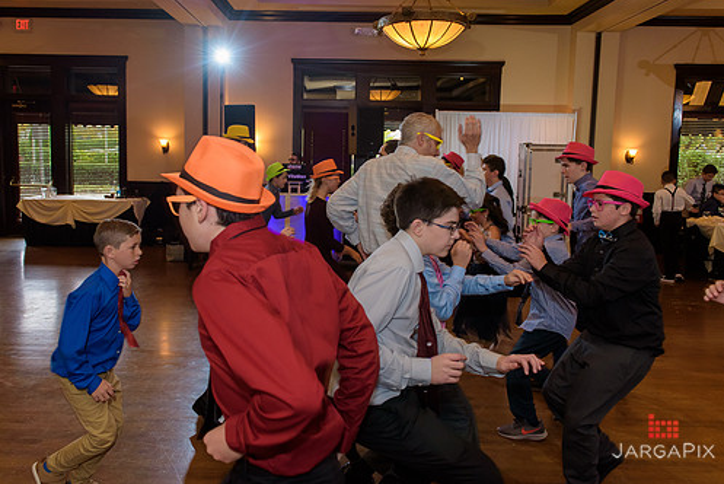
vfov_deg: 46.3
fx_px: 563
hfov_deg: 65.3
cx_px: 329
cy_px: 208
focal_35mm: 28
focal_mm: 24
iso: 1600
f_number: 3.2
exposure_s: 1/125
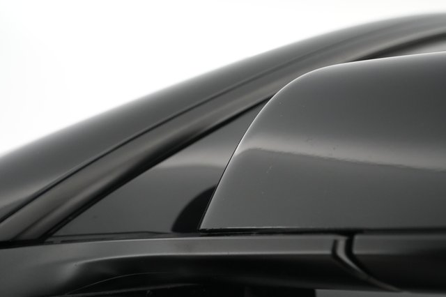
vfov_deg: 46.4
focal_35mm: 28
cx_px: 223
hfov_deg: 65.5
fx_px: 347
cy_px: 148
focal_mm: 28
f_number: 4.5
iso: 5000
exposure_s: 1/100
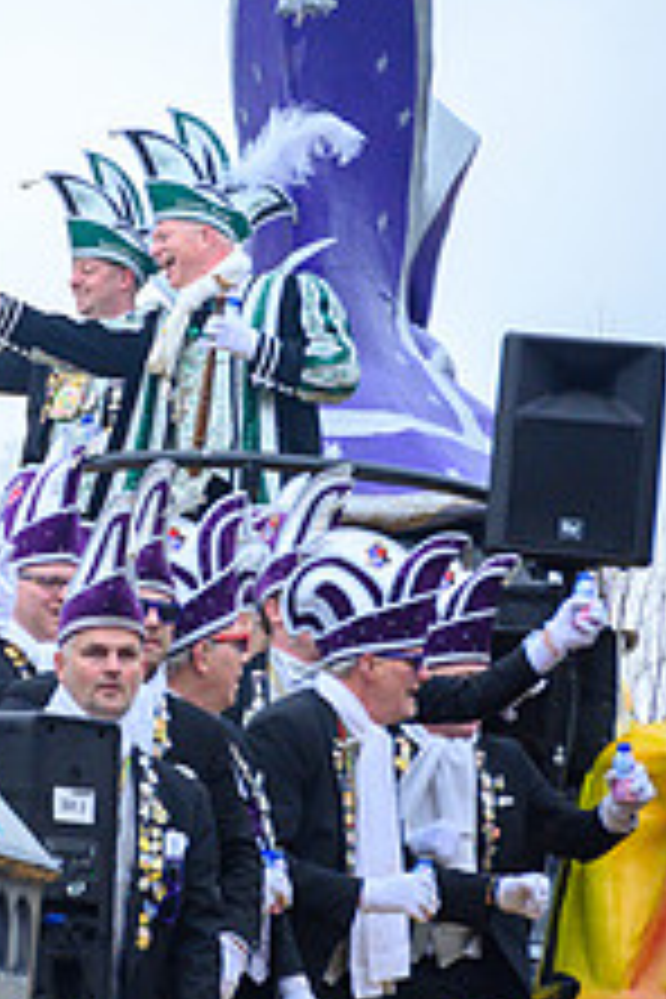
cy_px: 423
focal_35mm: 274
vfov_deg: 7.5
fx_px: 7603
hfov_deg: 5.0
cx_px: 32
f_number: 5.3
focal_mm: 90
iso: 400
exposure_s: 1/320
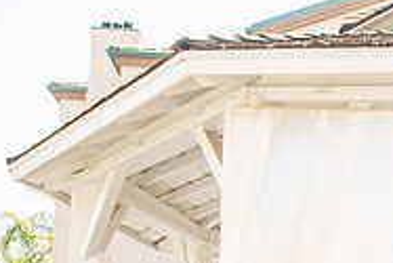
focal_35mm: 85
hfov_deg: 22.8
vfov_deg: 15.1
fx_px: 929
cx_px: 406
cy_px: 380
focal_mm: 24
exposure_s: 1/200
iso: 100
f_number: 4
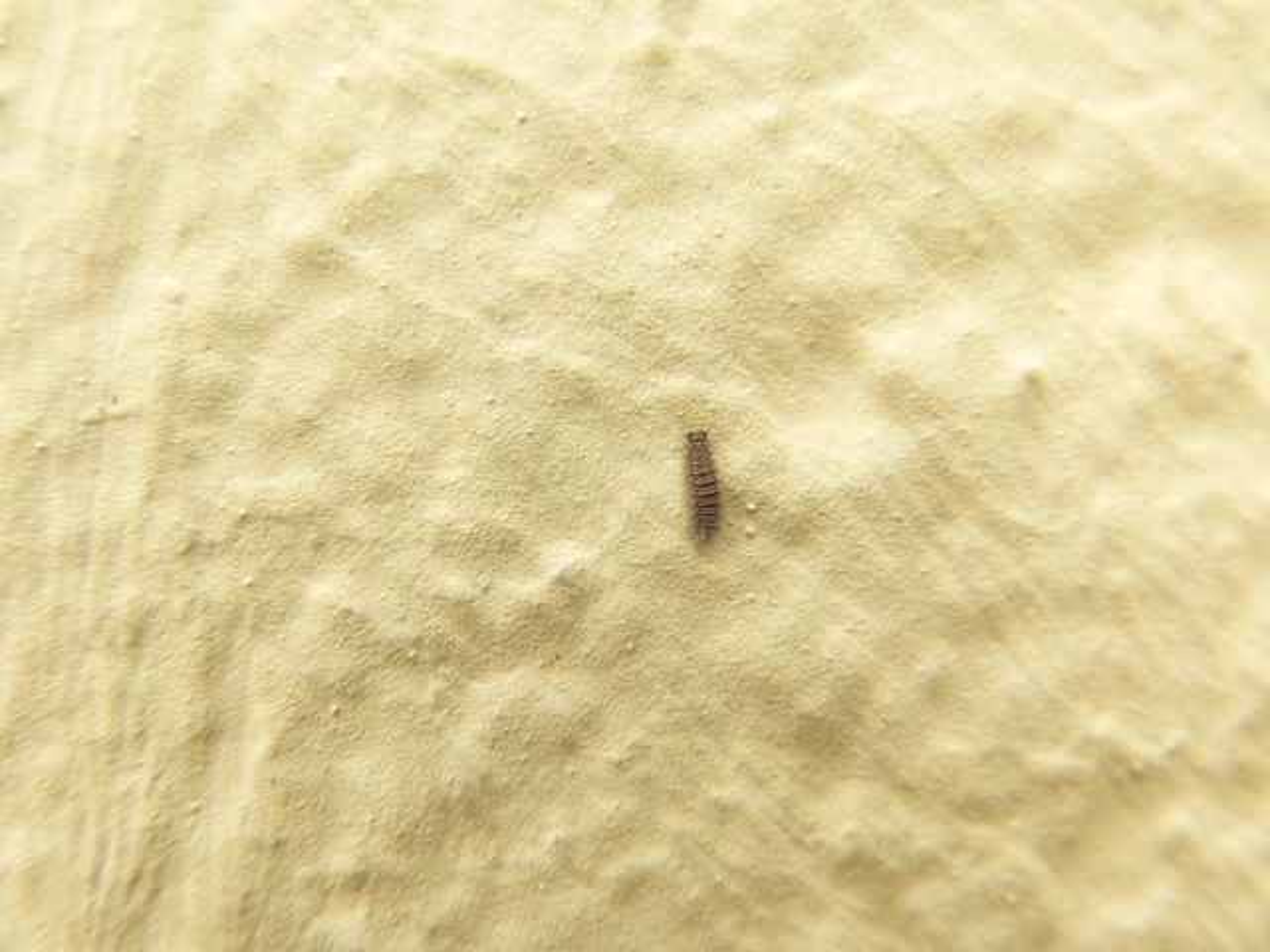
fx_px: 3265
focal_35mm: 89
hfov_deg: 22.0
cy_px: 476
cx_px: 635
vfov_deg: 16.6
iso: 100
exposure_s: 1/100
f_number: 4
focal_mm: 14.8
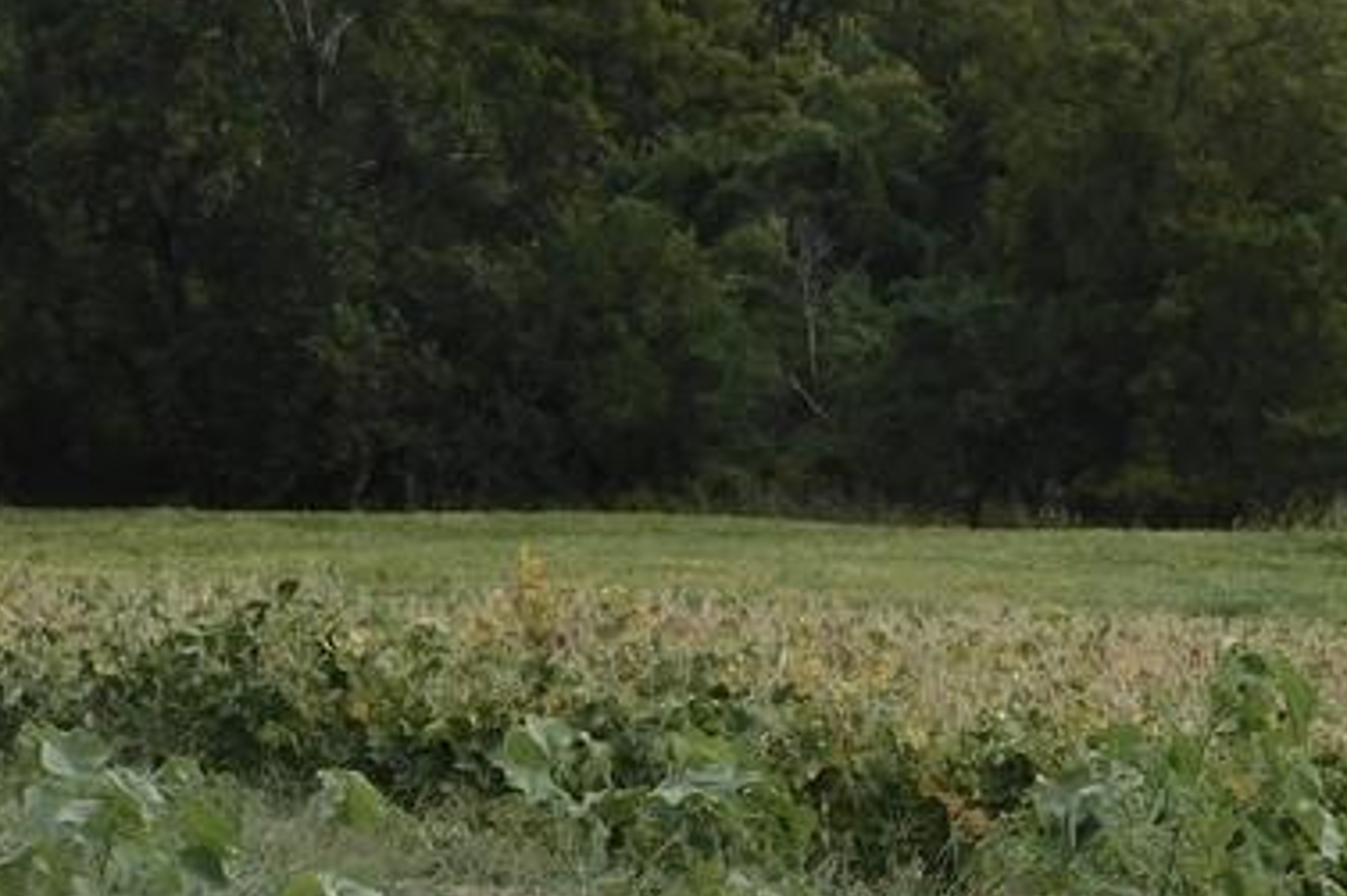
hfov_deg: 10.3
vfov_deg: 6.9
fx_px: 7405
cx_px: 1175
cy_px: 703
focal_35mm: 198
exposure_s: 1/800
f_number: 4.5
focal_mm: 12.5
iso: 125
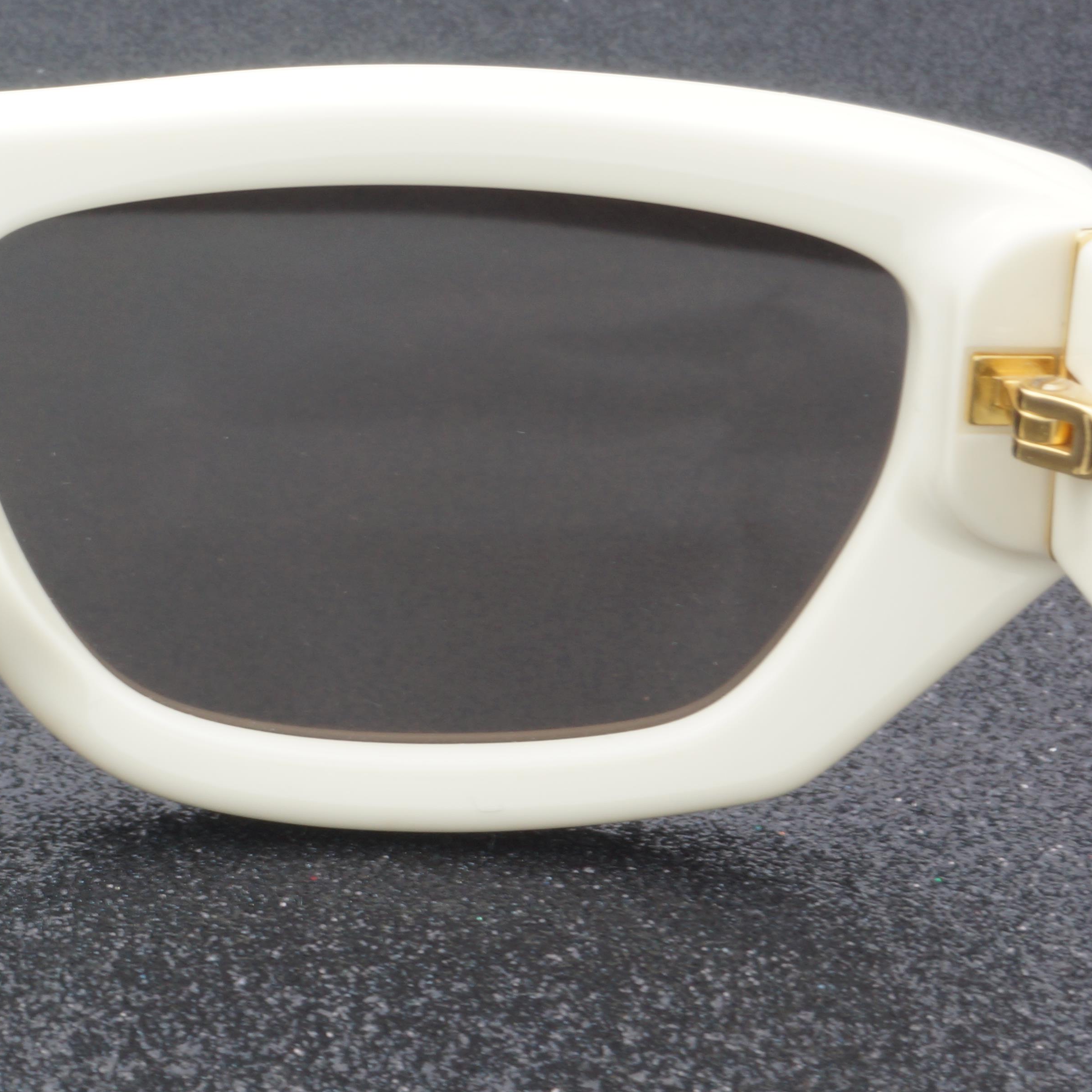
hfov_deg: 13.4
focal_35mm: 127
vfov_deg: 13.7
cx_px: -219
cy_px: 432
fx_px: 4533
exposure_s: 1
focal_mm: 40
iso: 100
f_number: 32
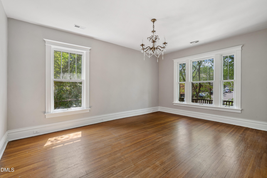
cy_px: 89
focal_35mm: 16
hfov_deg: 96.7
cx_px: 134
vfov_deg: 73.7
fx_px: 119
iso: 320
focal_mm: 16
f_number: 10
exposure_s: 1/10
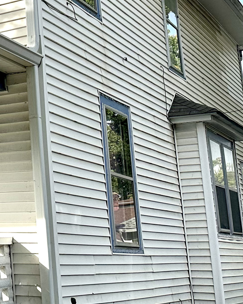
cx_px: -194
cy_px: 110
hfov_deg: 16.5
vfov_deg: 24.4
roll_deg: +0.1
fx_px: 701
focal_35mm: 78
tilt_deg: +11.5
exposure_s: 1/3597
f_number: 1.78
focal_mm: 6.86
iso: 80
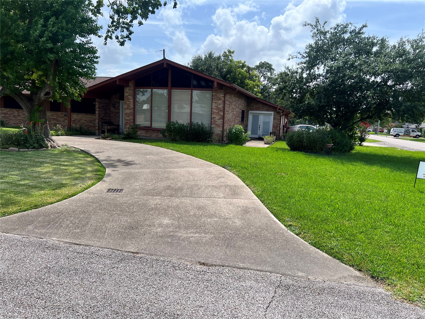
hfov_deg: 67.3
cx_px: 212
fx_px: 319
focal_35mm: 26
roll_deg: -2.3
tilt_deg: -7.8
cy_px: 160
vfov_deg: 53.1
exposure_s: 1/2762
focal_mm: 5.7
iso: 50
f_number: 1.5
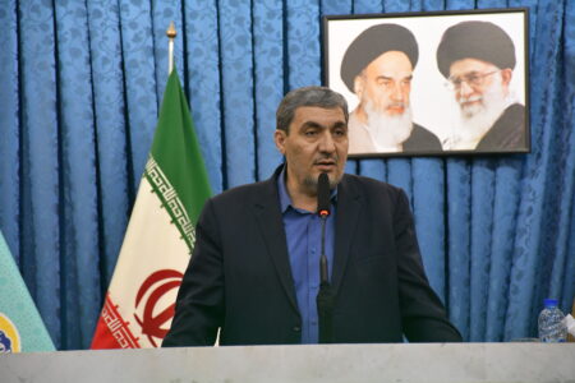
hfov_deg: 11.2
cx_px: 288
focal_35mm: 183
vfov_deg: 7.5
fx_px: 2923
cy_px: 192
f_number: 5.6
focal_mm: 122
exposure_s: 1/125
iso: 3200
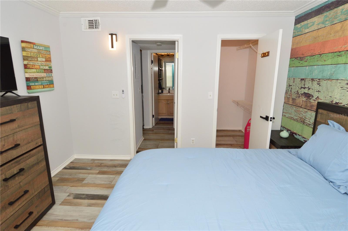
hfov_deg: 90.1
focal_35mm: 18
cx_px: 174
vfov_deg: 67.3
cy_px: 116
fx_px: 174
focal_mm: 12
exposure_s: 1/80
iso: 800
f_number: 10
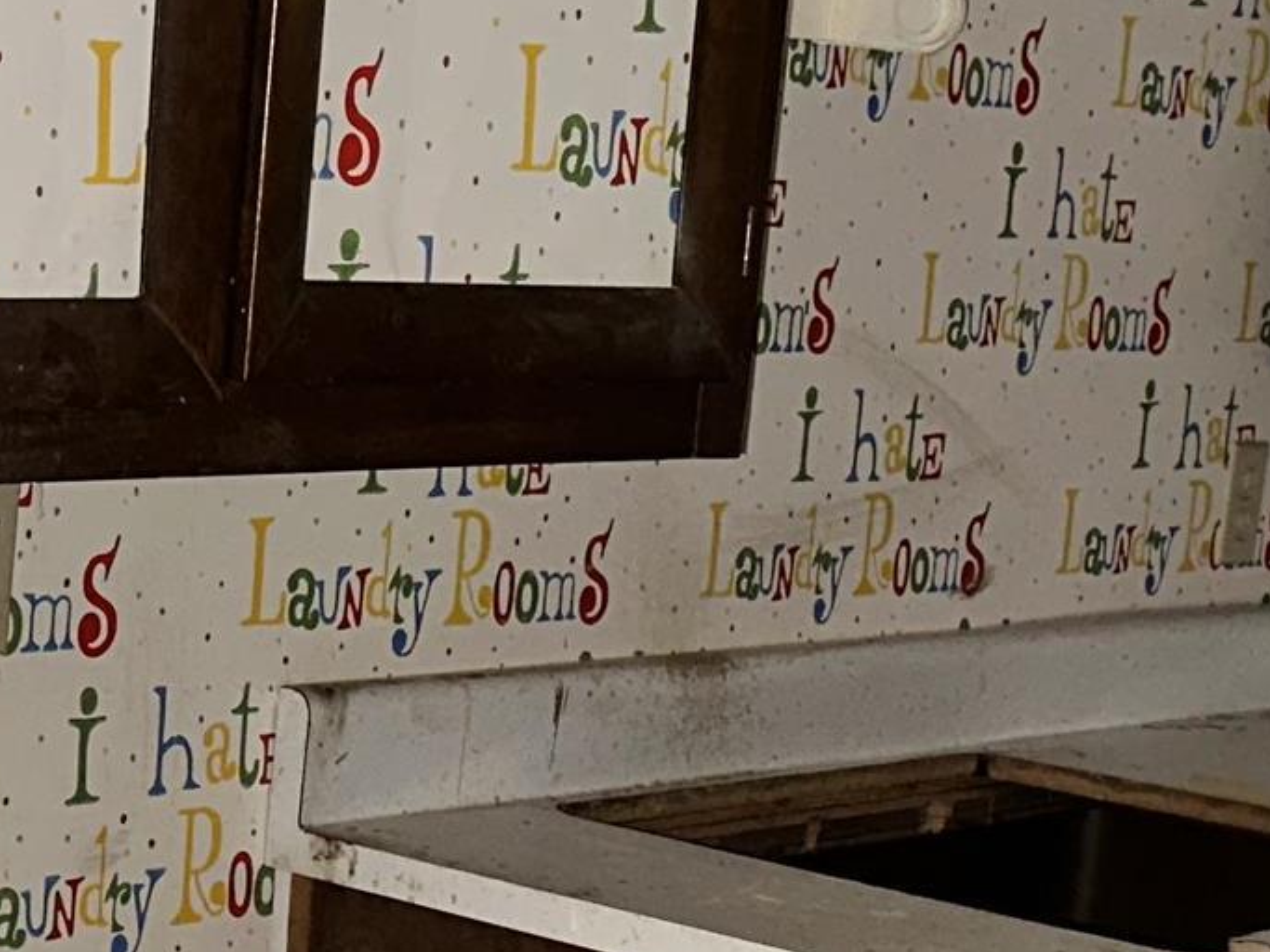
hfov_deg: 18.0
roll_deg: -4.4
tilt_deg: -11.0
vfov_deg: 13.6
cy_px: 883
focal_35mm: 108
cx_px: 162
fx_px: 3962
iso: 160
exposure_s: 1/4
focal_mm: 6.86
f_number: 1.78
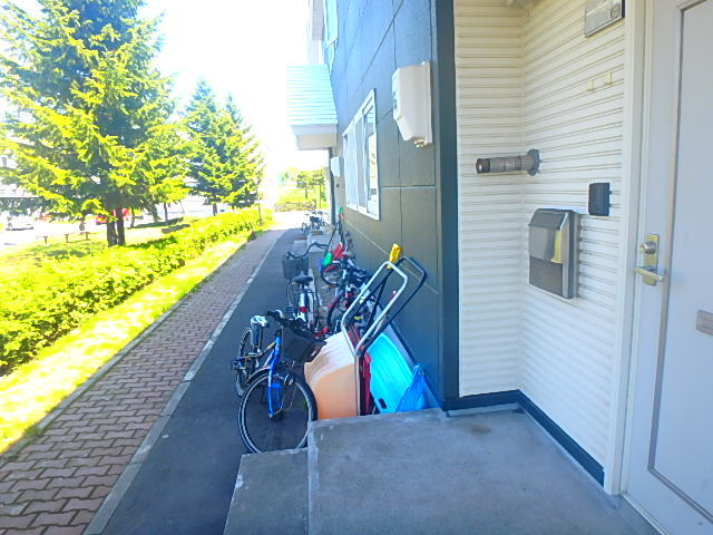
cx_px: 356
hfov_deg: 79.0
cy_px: 268
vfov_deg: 63.4
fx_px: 433
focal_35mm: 21
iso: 125
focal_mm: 3.7
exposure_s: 1/125
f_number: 3.5
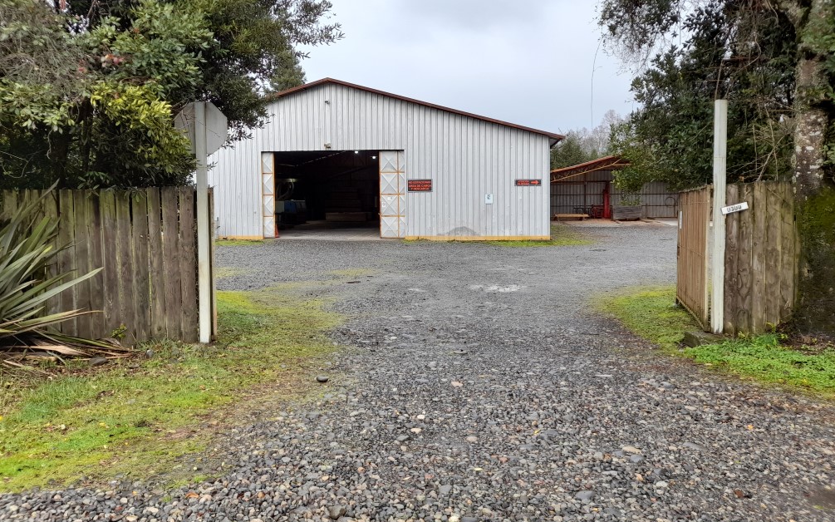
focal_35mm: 27
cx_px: 411
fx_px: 614
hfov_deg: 68.4
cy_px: 225
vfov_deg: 45.9
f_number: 2
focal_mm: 4.6
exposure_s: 1/171
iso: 20
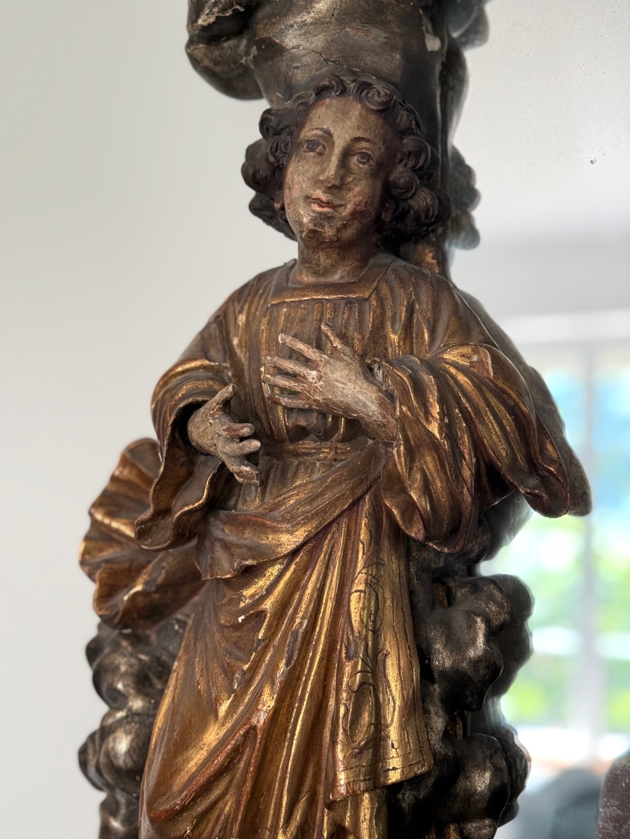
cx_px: 315
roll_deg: +1.7
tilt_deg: -0.6
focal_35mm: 48
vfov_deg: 39.7
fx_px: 1165
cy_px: 420
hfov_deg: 30.3
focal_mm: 6.76
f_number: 1.78
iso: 160
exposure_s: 1/65
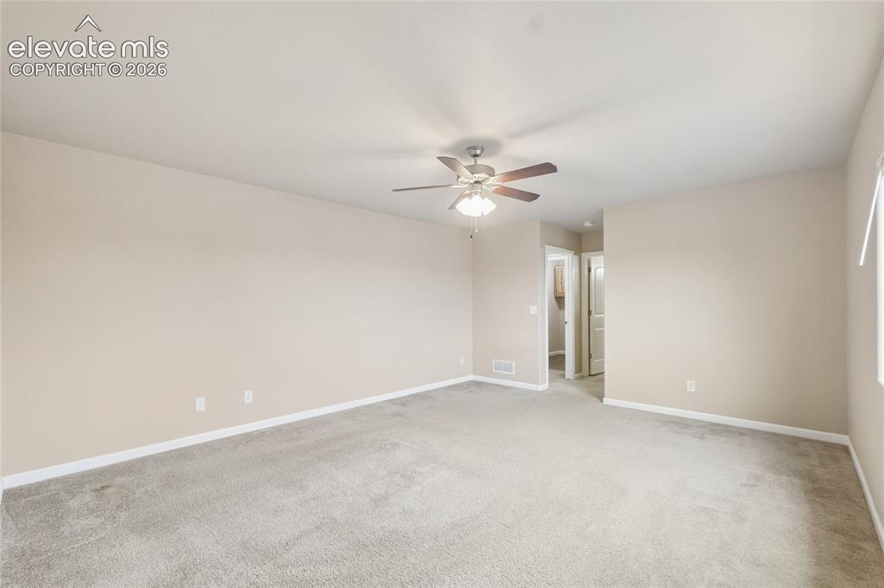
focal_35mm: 15
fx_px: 368
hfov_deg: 100.4
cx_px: 442
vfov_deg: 77.3
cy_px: 294
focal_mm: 10
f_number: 8
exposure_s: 1/3.33
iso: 800
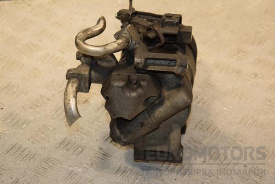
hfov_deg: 23.4
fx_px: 665
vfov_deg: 15.7
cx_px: 138
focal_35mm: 87
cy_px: 92
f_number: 5.6
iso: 800
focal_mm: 58
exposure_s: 1/200
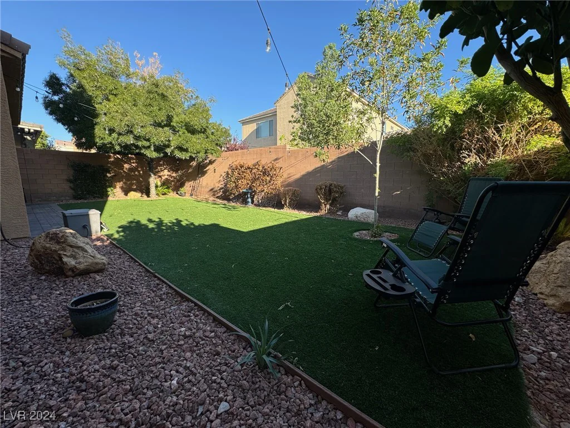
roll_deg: +0.4
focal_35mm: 14
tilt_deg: -9.5
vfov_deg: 85.7
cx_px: 285
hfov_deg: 102.1
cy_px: 214
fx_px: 231
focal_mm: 2.22
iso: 40
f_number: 2.2
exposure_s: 1/377
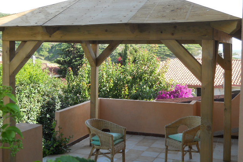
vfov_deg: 26.5
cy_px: 75
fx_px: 344
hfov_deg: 38.9
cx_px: 121
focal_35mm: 51
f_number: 3.3
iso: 80
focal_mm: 7.88
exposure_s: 1/160
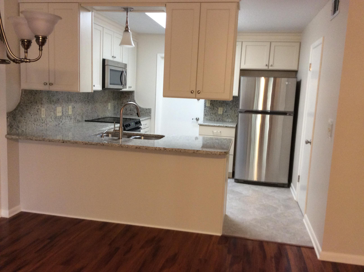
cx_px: 182
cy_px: 136
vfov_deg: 44.1
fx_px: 336
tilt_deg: -10.3
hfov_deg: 56.9
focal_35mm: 32
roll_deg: -1.1
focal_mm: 3.3
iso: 125
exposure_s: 1/24
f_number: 2.4
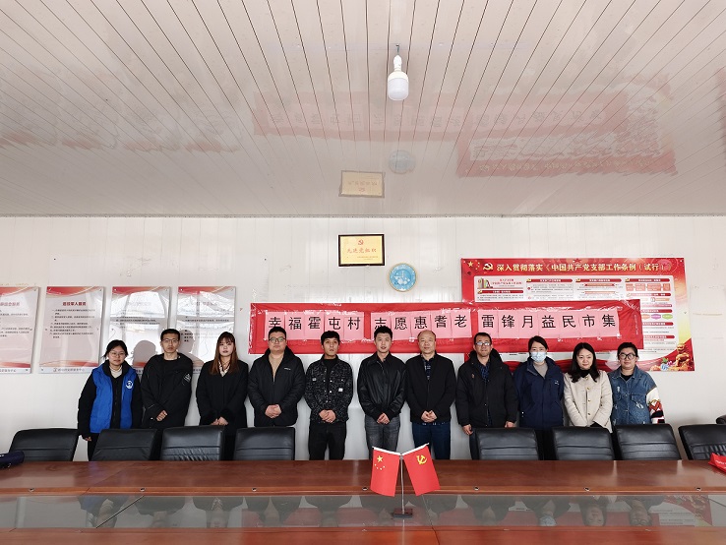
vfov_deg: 58.9
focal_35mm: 23
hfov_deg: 73.9
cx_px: 363
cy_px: 272
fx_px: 483
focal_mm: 6.45
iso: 237
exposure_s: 1/100
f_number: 1.68
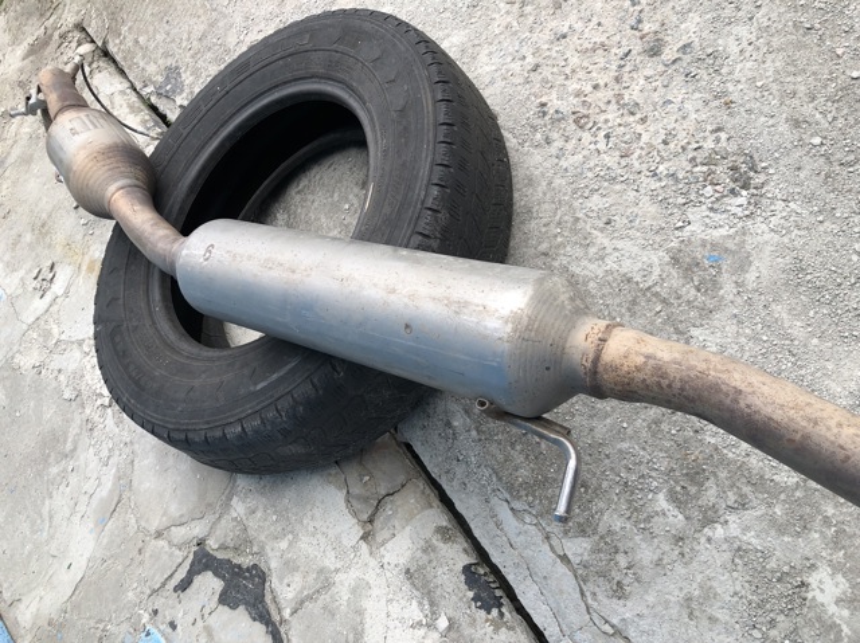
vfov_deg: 49.7
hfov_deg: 63.5
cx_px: 430
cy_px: 322
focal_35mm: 28
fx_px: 695
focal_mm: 4
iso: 20
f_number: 1.8
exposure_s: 1/302
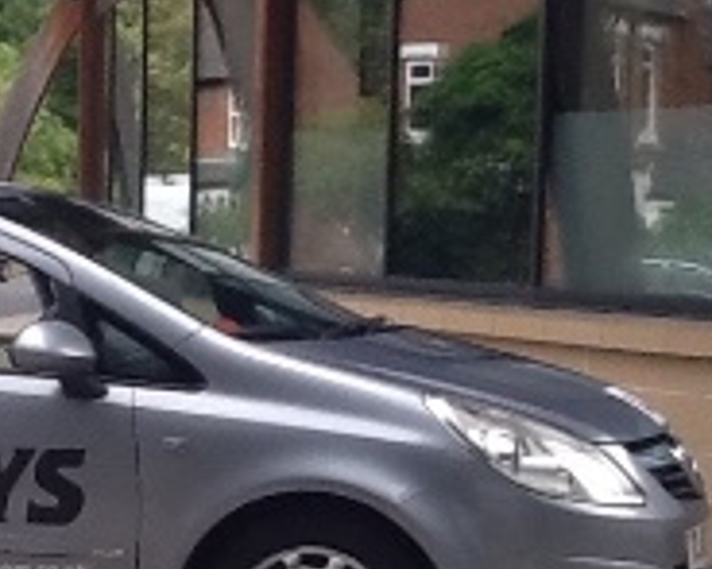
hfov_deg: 16.3
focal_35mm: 117
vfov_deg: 13.0
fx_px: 2464
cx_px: 112
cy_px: 528
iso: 40
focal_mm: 2.03
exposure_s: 1/377
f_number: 2.4
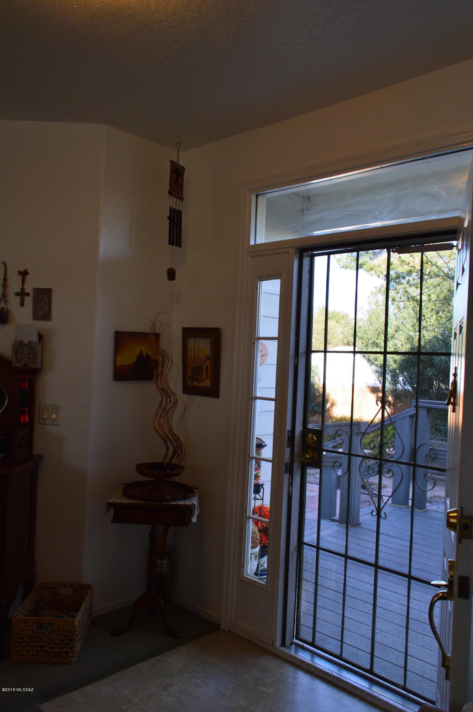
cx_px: 236
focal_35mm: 27
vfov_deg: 67.4
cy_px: 356
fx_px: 533
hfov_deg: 47.8
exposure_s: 1/40
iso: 400
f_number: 7.1
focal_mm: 18
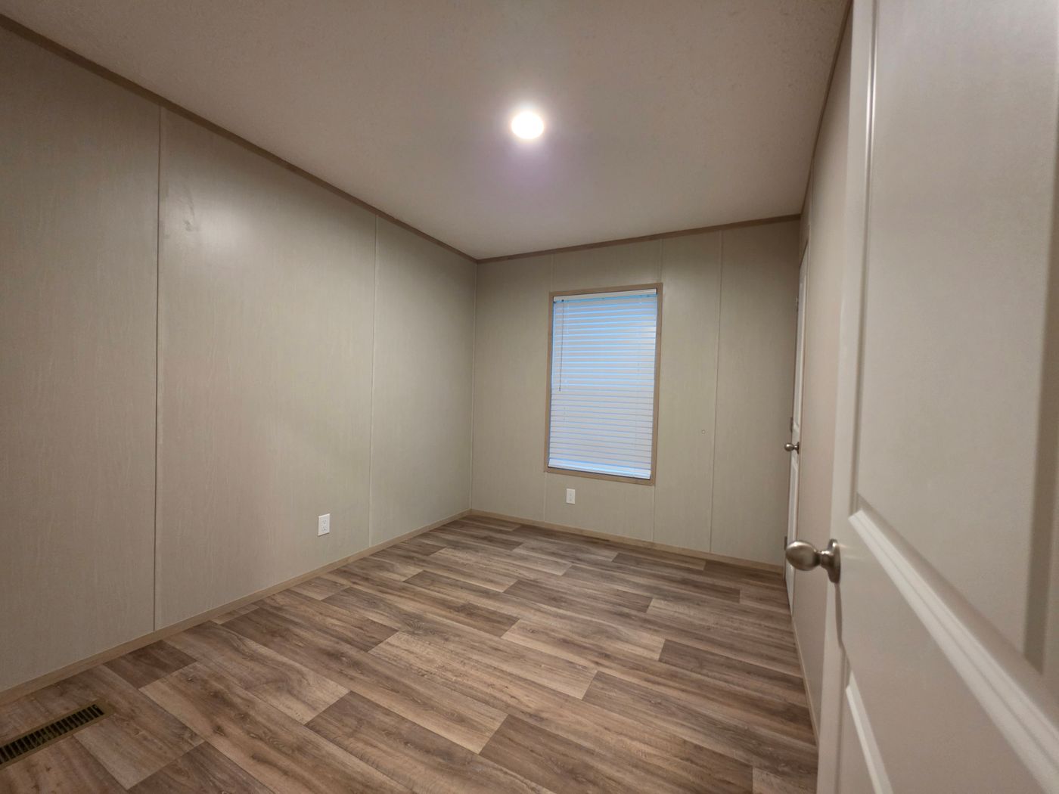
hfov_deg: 106.2
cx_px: 530
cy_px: 397
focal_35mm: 13
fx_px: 398
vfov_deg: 89.9
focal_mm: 2.2
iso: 320
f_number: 1.9
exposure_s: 1/60
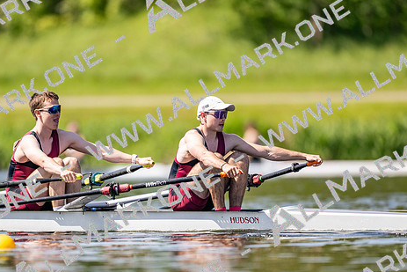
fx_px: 8504
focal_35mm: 752
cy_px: 163
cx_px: 194
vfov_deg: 1.8
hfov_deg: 2.7
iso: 320
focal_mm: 600
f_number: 4
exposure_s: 1/2500
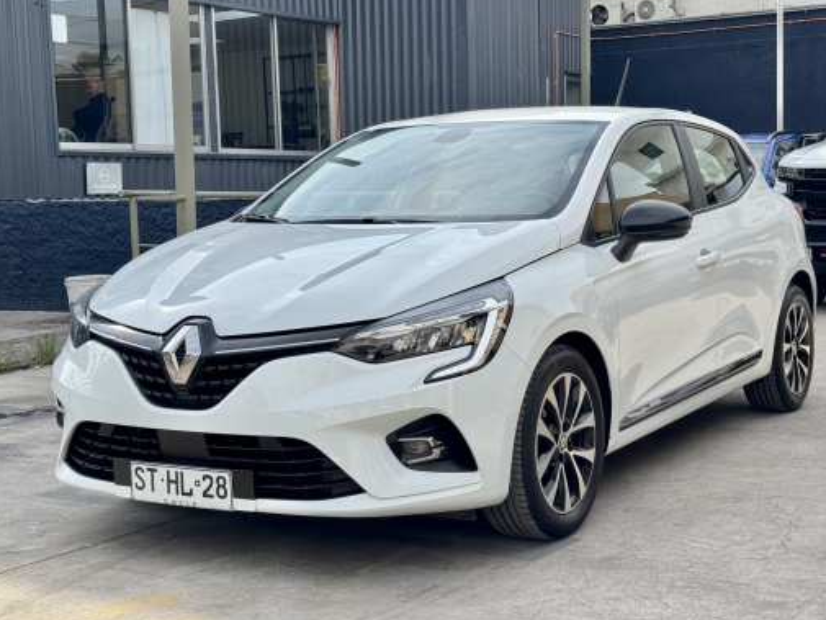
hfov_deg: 33.7
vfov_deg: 25.7
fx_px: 1360
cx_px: 484
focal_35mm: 57
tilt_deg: -3.7
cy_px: 301
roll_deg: +1.7
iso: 64
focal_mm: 6.76
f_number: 1.78
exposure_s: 1/2611
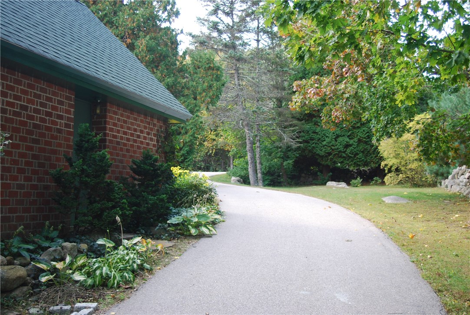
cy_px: 158
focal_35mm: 42
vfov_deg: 32.0
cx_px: 235
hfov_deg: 46.3
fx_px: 549
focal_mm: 28
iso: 200
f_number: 3.5
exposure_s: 1/50
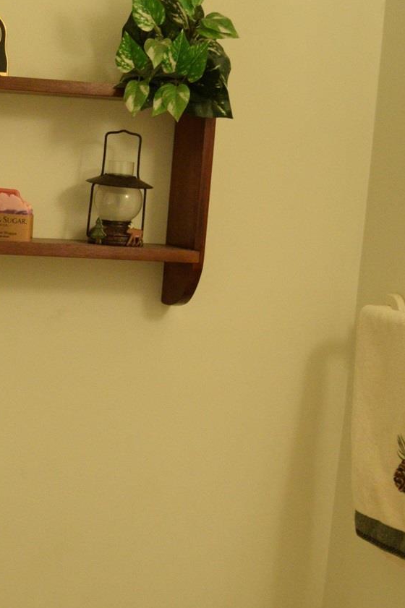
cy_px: 445
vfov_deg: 27.0
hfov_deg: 17.6
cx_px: -77
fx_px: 1250
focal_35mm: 74
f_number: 3.5
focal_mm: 18
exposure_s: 1/100
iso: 1600
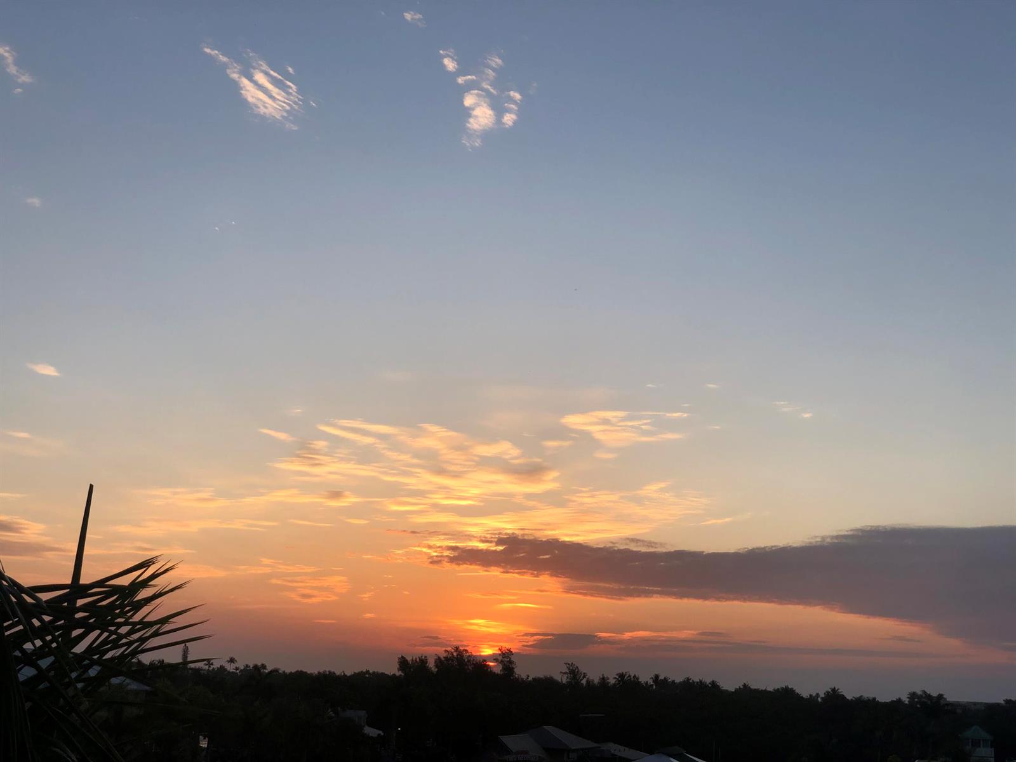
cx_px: 508
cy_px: 381
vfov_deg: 28.0
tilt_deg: +11.5
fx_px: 1526
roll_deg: -2.6
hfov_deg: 36.8
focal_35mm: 52
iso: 16
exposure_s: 1/476
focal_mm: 6
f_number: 2.4
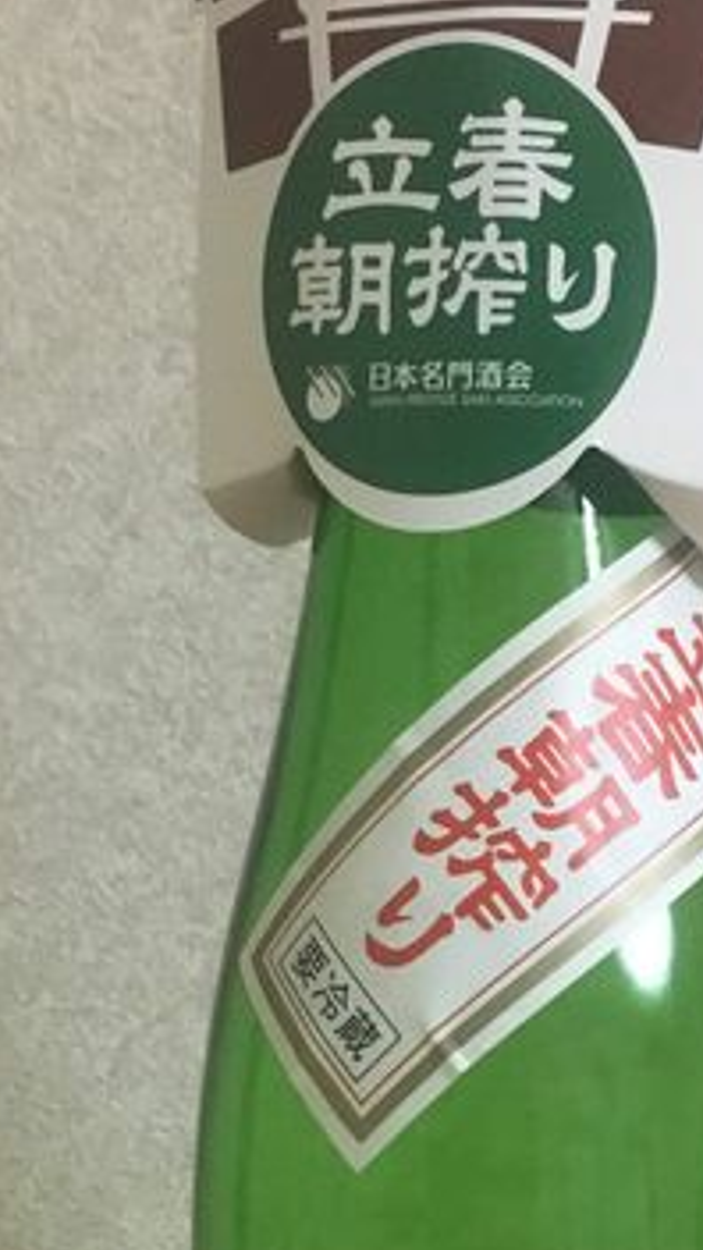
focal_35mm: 69
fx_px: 2287
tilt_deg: -8.4
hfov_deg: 17.4
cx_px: 525
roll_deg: +2.1
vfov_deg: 29.8
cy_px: 1019
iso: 320
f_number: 2.2
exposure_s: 1/17
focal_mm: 4.15
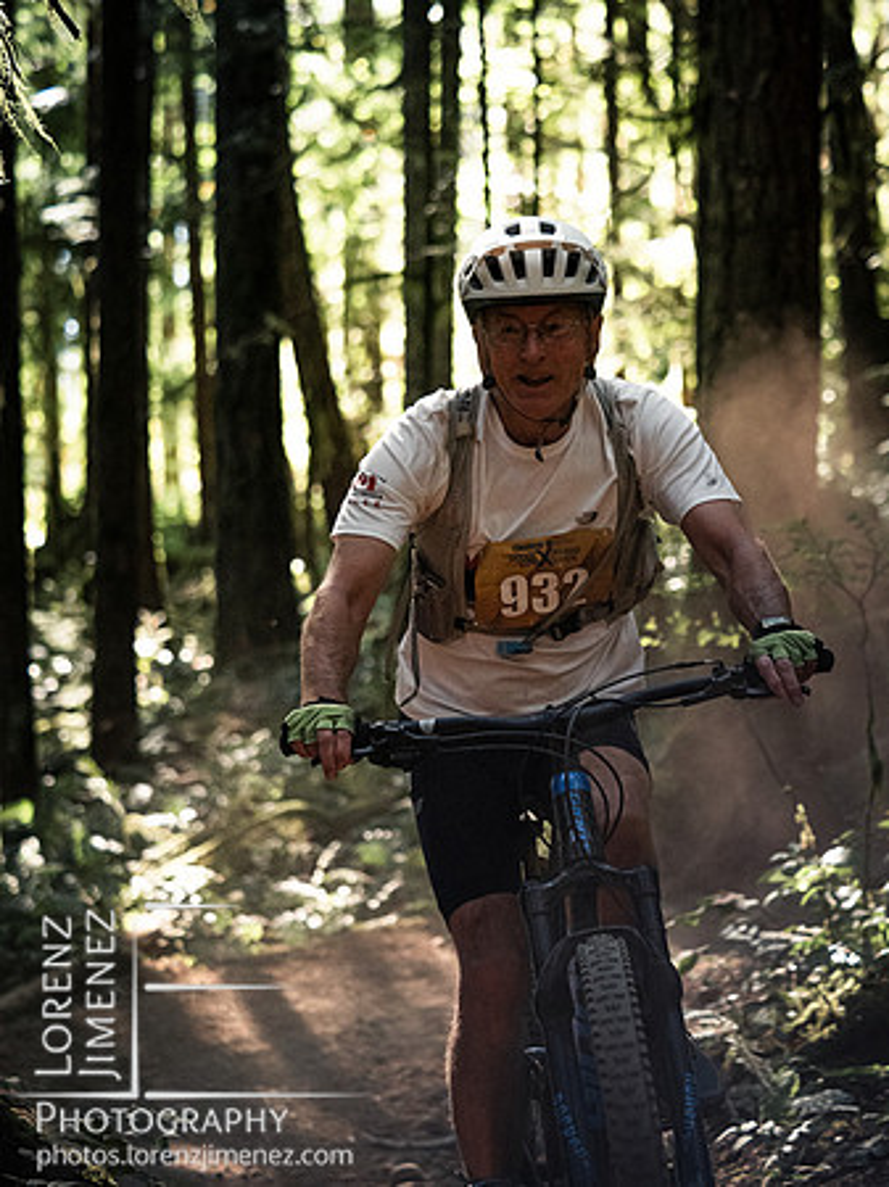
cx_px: 444
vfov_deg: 15.4
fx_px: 4387
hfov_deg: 11.6
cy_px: 594
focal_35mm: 128
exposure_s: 1/800
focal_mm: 64
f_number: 2.8
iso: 3200
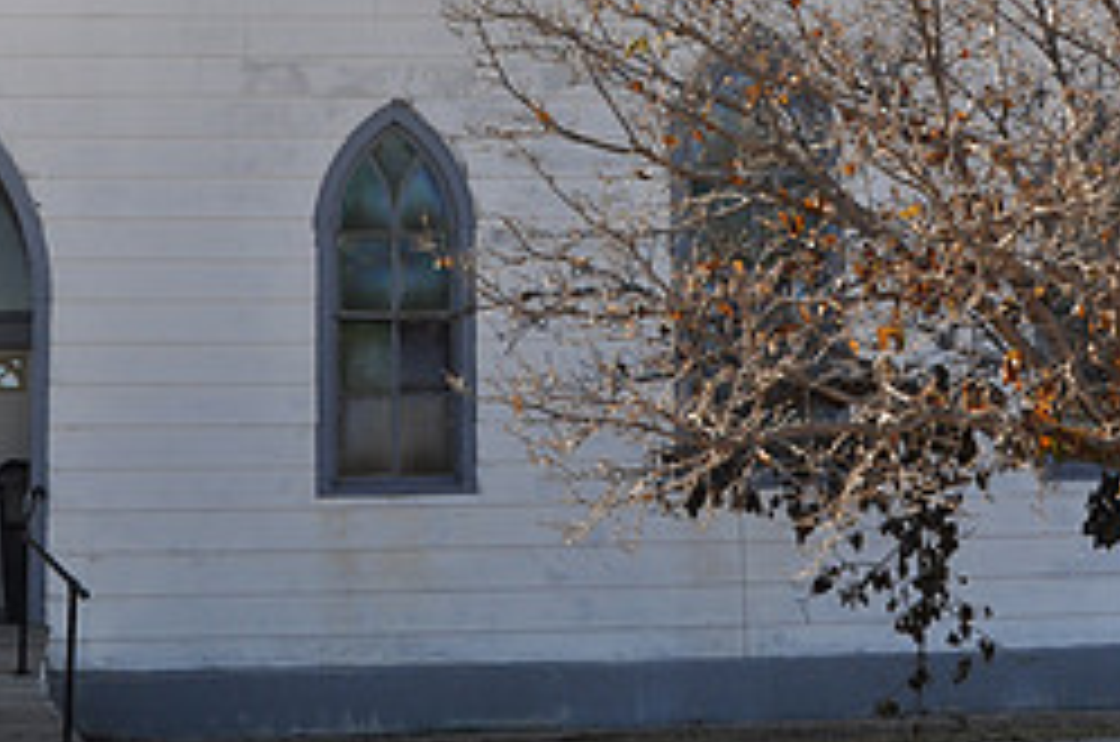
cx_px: 499
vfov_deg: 17.4
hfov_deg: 26.3
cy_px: 110
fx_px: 2391
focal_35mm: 77
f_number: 9
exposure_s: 1/80
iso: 200
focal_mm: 22
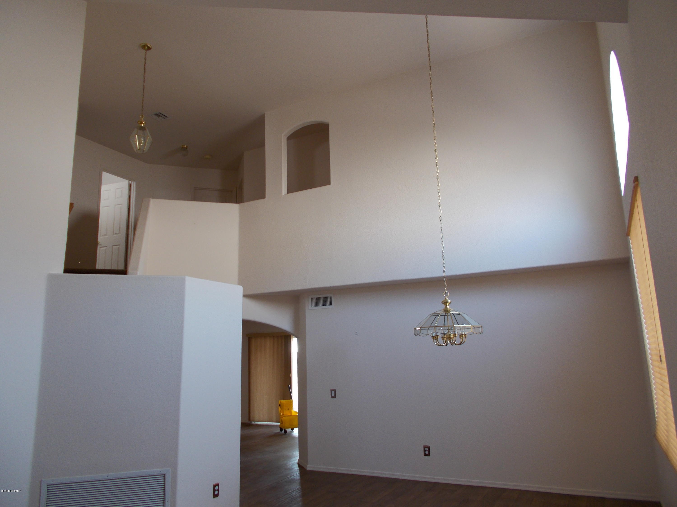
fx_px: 508
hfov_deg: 67.3
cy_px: 254
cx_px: 338
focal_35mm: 26
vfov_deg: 53.1
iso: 80
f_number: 3.2
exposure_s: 1/25
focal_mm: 4.6
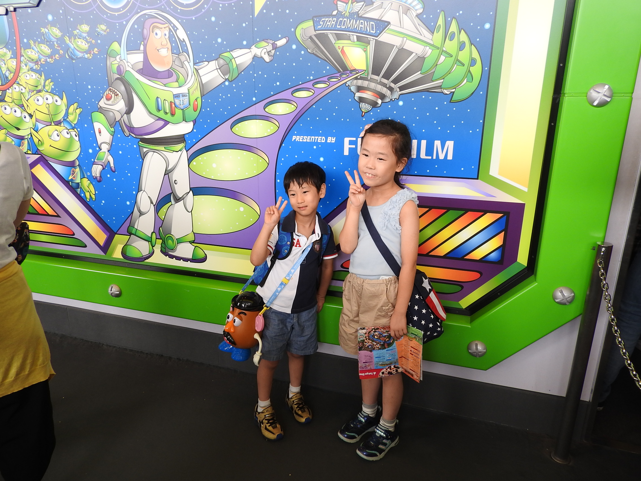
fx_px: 444
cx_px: 320
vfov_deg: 56.8
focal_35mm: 24
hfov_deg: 71.6
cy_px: 240
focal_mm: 4.3
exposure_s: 1/100
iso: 100
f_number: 3.3
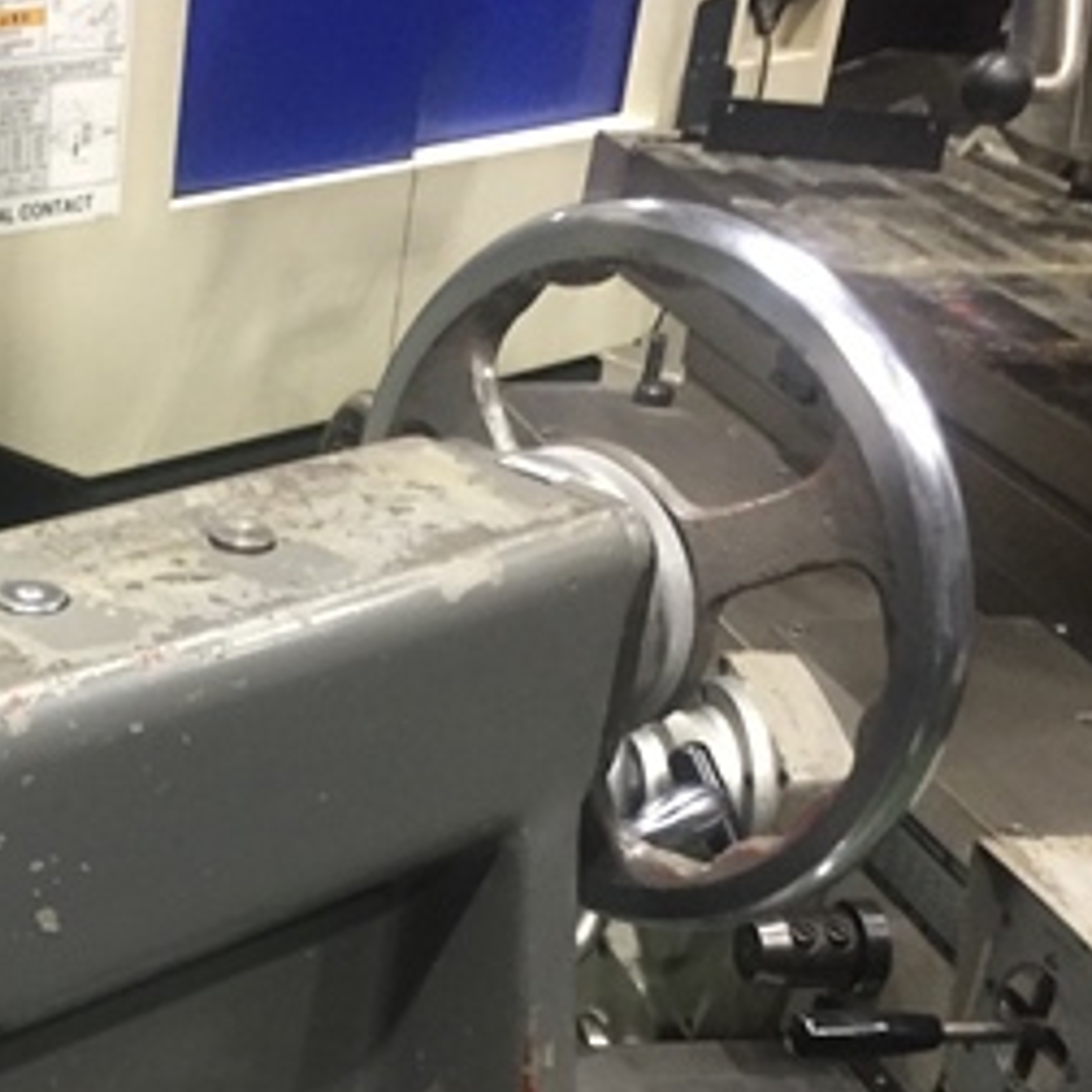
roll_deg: -3.0
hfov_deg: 25.3
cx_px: 22
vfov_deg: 25.8
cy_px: 927
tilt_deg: -31.1
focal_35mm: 65
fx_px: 2320
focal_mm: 4.15
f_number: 2.2
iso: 160
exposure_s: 1/30
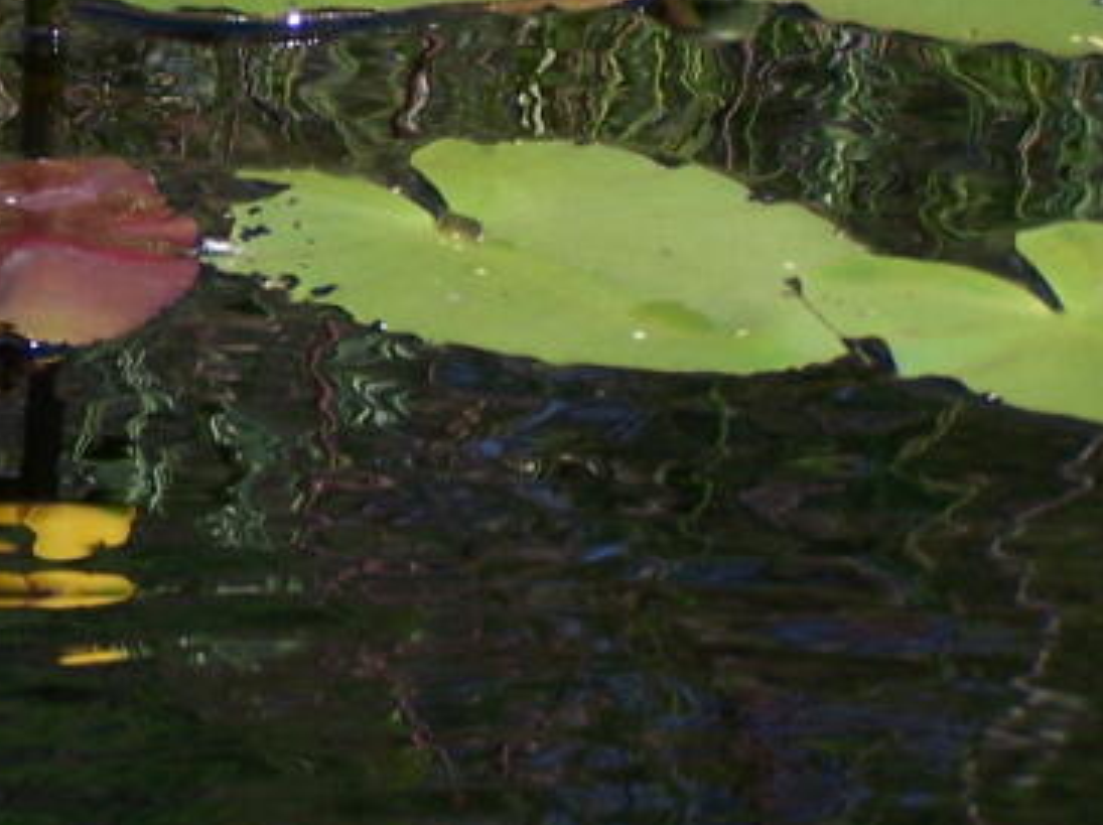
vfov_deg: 5.6
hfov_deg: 7.4
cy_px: -121
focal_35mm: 264
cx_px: -435
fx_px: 8404
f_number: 3.2
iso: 80
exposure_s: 1/400
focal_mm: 15.6
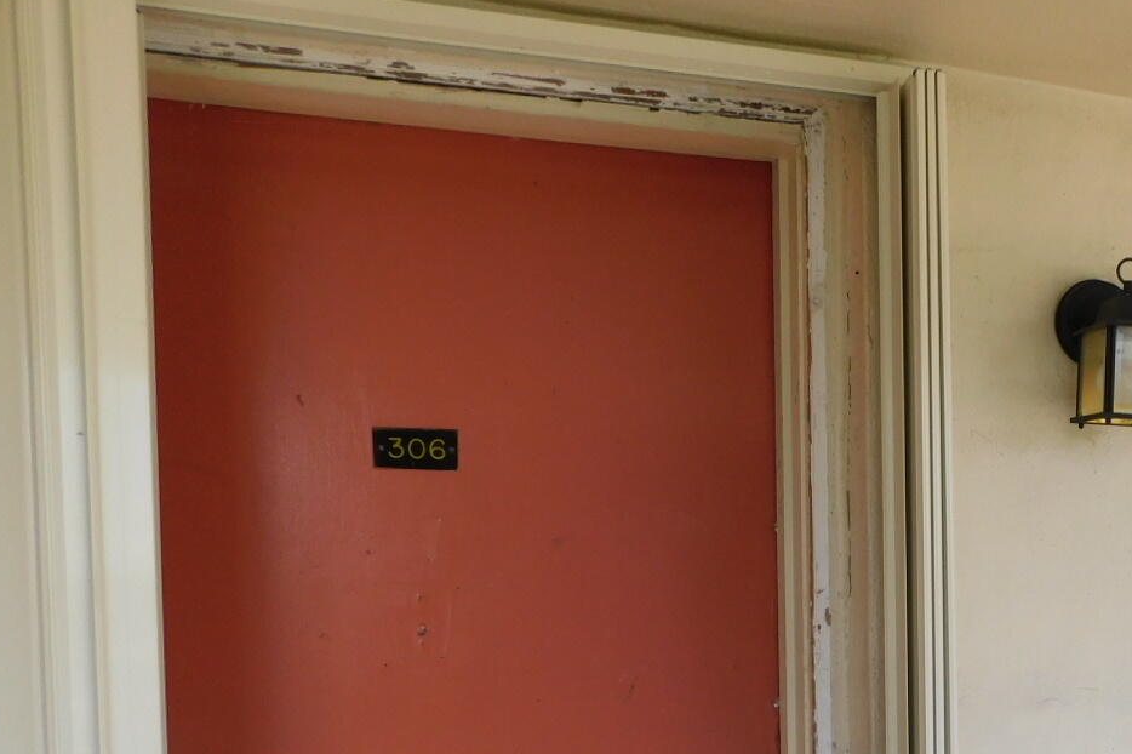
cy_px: 657
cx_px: 959
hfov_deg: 44.3
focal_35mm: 41
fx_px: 1289
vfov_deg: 31.3
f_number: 3
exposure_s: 1/250
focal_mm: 4
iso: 125
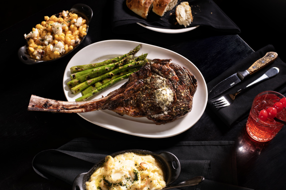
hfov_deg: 39.6
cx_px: 143
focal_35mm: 50
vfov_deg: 27.0
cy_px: 95
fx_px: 397
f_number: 5
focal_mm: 50
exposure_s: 1/250
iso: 400
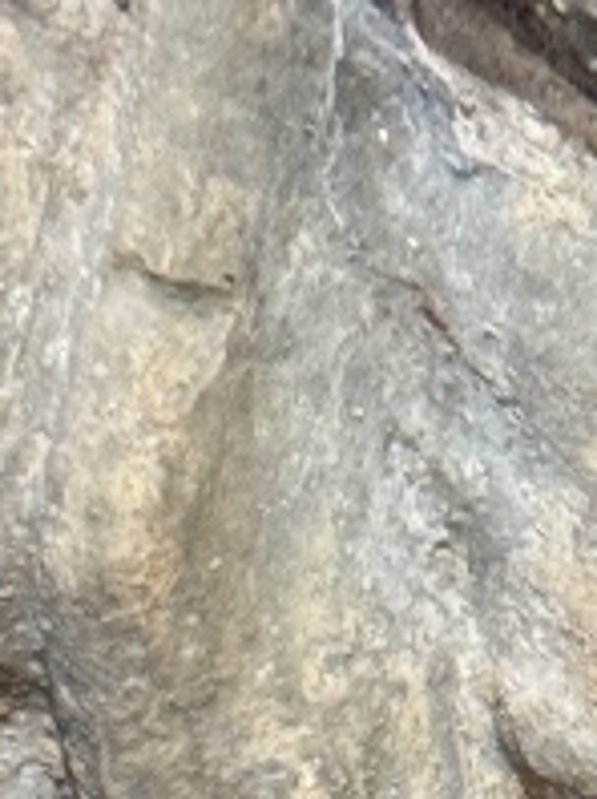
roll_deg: -0.4
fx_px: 6706
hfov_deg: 5.0
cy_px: 1263
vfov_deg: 6.7
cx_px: 1045
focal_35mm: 291
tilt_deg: -16.6
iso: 200
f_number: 1.78
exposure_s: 1/33
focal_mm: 6.76
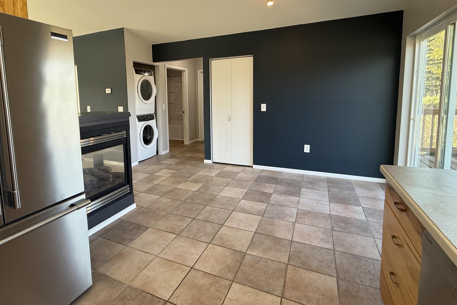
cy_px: 123
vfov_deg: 64.0
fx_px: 241
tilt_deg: -6.7
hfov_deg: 86.6
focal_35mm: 19
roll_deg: +1.7
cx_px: 205
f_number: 2.2
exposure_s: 1/120
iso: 125
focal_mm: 2.22
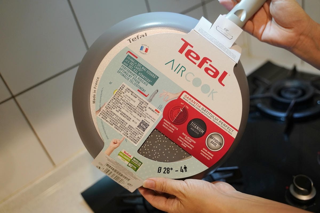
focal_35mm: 32
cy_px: 106
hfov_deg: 58.7
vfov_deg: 41.1
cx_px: 160
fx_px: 284
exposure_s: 1/160
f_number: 3.2
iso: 1600
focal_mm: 32
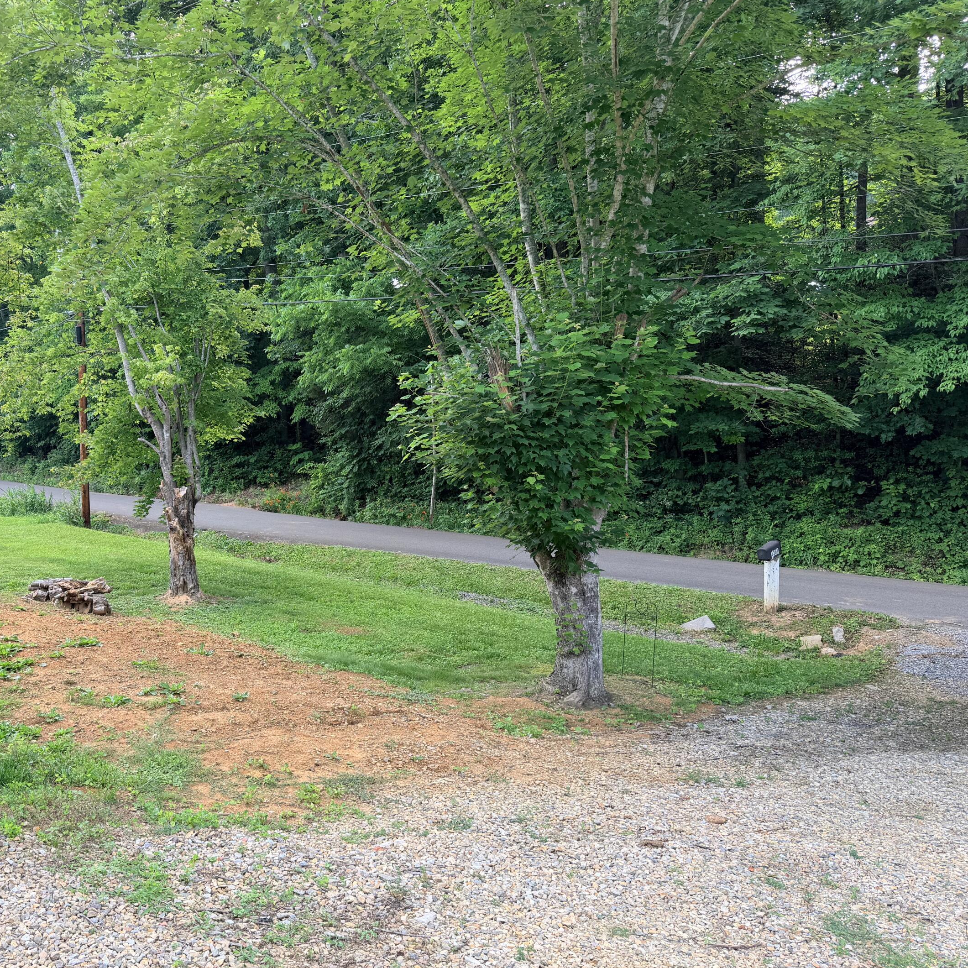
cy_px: 479
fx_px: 949
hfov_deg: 52.6
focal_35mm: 30
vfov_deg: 54.0
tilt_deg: -3.1
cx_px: 294
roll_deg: +2.6
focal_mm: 6.76
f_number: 1.78
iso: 64
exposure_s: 1/199
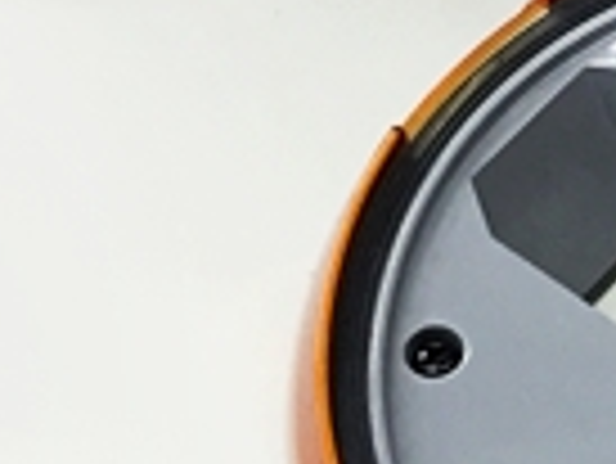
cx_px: 1254
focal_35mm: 159
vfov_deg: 9.3
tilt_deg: -55.0
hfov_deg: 11.2
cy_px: 164
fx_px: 2832
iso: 50
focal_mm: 4.15
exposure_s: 1/30
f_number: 2.2
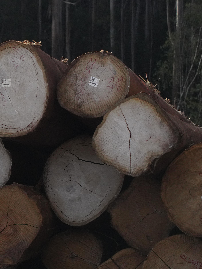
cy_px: 130
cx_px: -51
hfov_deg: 7.4
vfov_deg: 10.0
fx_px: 1541
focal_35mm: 198
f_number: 6.3
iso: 3200
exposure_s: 1/8000
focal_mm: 100
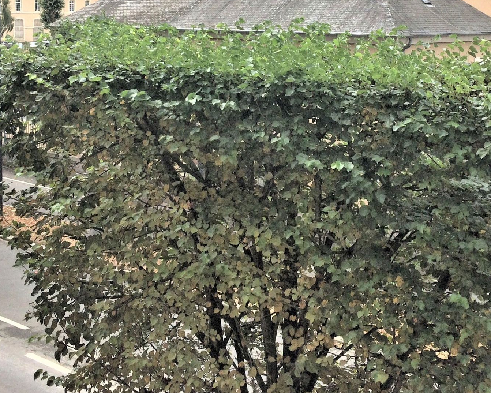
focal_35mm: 54
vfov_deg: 27.6
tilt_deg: -4.7
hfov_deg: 34.7
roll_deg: -1.3
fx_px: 785
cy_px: 83
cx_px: 271
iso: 32
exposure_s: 1/2415
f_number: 2.2
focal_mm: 4.15
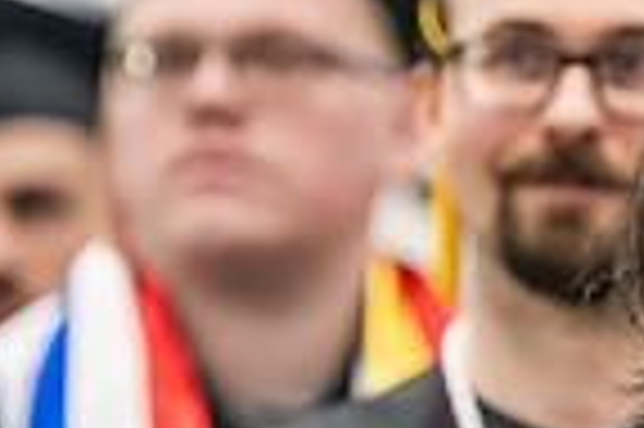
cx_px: 887
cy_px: 313
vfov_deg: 2.1
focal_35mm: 649
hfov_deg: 3.2
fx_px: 11597
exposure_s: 1/200
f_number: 2.8
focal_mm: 160
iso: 3200
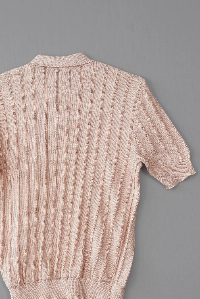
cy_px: 214
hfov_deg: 17.0
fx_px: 667
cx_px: 69
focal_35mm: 80
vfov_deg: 25.1
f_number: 8
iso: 320
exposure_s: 1/30
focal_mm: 36
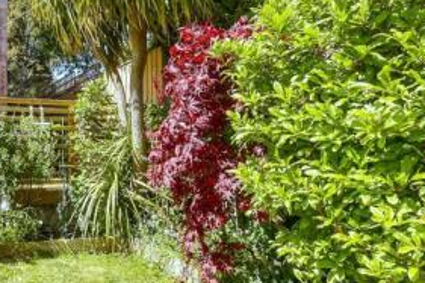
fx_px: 413
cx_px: 43
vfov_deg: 37.8
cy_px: 154
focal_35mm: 35
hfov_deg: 48.7
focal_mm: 10
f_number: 8
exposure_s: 1/200
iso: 160
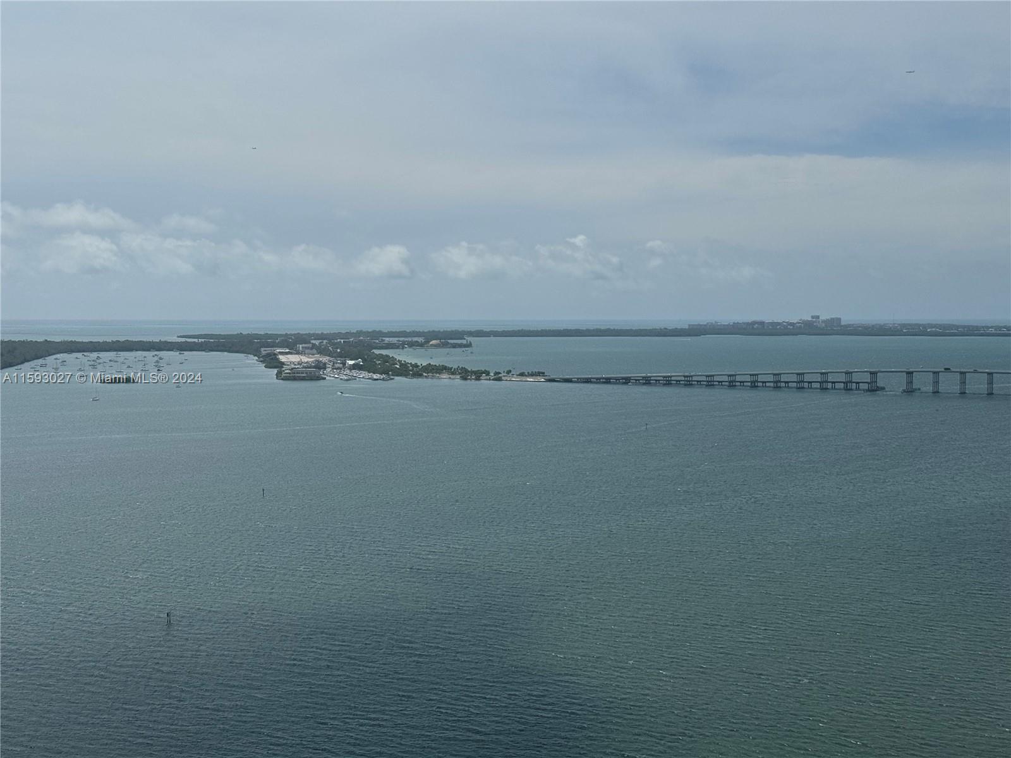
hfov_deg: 39.7
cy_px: 379
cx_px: 506
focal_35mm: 48
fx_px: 1402
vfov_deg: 30.3
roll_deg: -0.4
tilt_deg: -3.7
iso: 64
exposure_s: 1/15152
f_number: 1.78
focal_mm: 6.76
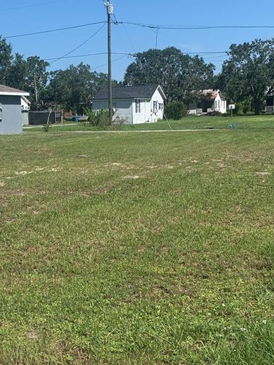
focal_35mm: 56
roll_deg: +1.7
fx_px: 591
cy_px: 191
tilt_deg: -6.8
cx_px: 87
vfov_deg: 34.3
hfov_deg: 25.9
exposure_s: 1/2611
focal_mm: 4.25
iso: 25
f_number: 1.8
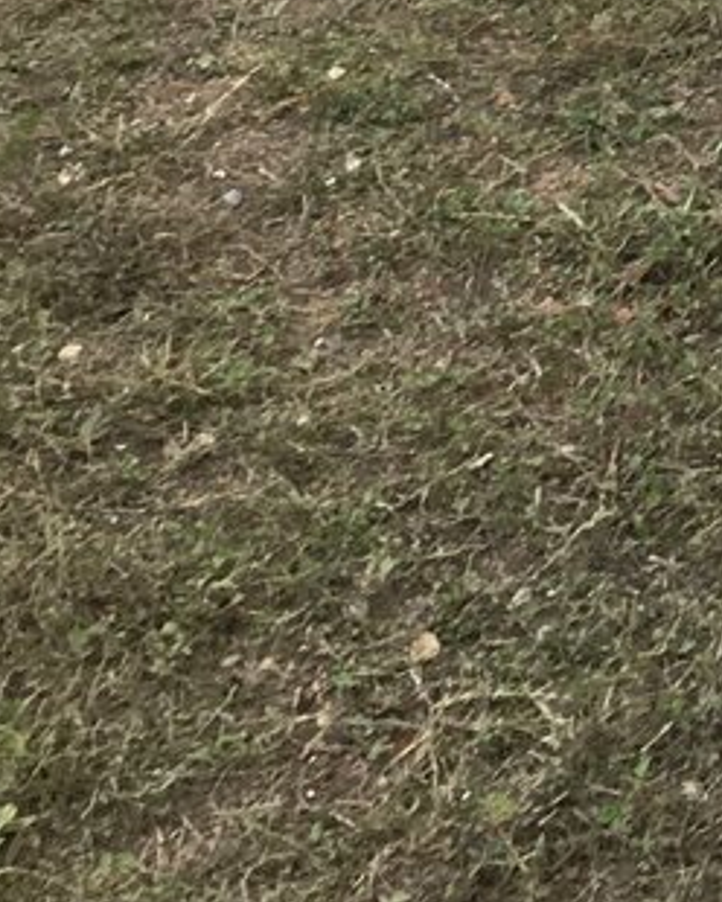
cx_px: 1287
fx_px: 3900
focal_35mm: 146
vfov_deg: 12.1
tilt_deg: -9.4
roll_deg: -2.4
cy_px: -722
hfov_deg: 10.0
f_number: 2.2
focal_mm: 4.15
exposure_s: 1/120
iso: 40
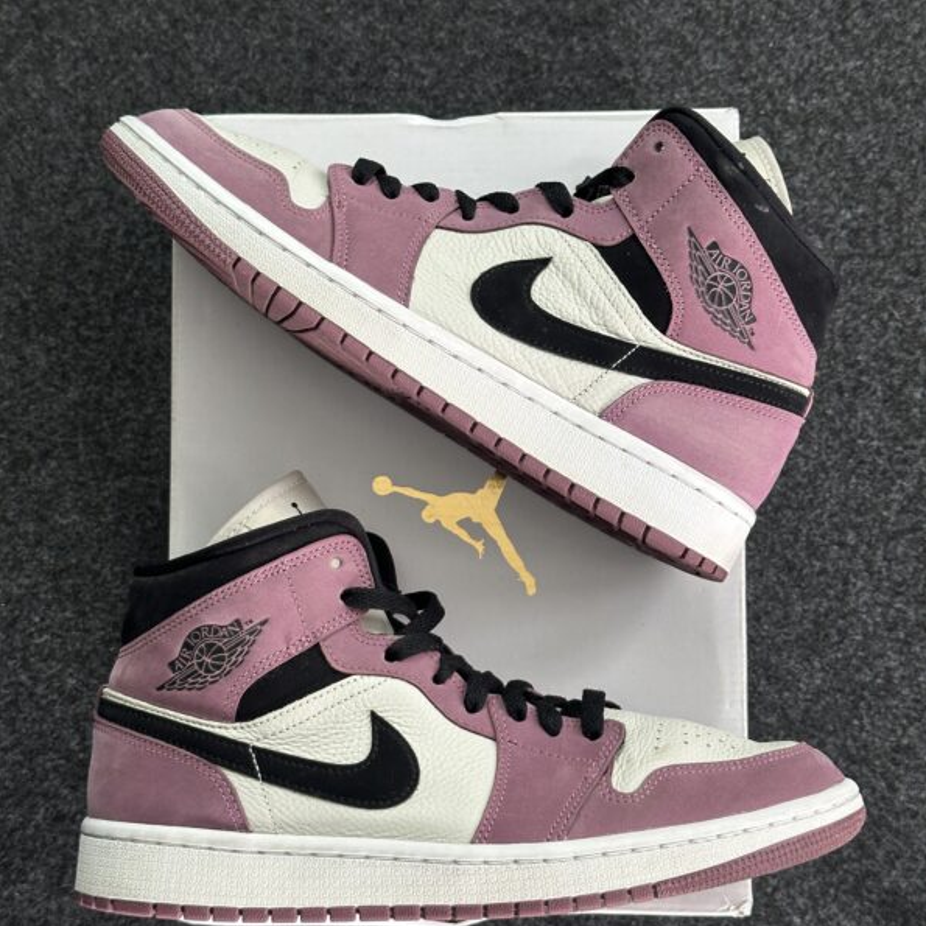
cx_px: 464
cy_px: 496
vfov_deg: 30.0
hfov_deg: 30.0
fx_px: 1725
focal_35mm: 57
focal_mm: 6.86
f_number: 1.78
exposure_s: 1/51
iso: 100
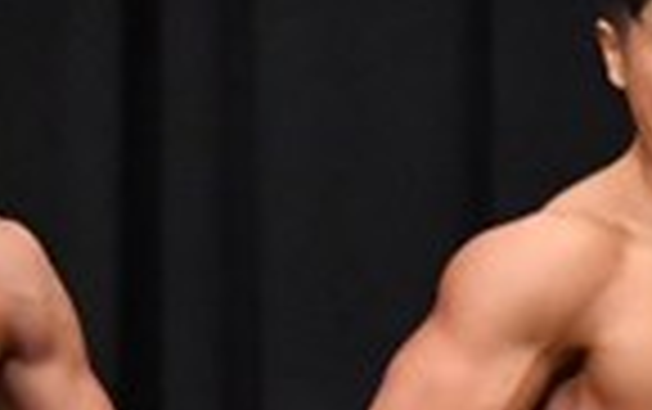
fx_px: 19551
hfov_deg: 1.9
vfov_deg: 1.2
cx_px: 1090
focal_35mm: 1099
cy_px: 856
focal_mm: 135
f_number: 5.6
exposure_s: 1/400
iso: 8000
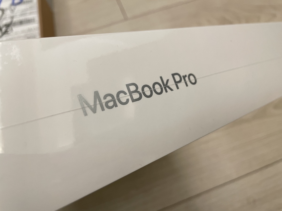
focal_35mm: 26
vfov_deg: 53.1
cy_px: 106
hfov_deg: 67.3
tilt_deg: -68.9
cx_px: 141
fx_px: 212
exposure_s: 1/60
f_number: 1.6
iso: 160
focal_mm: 4.2
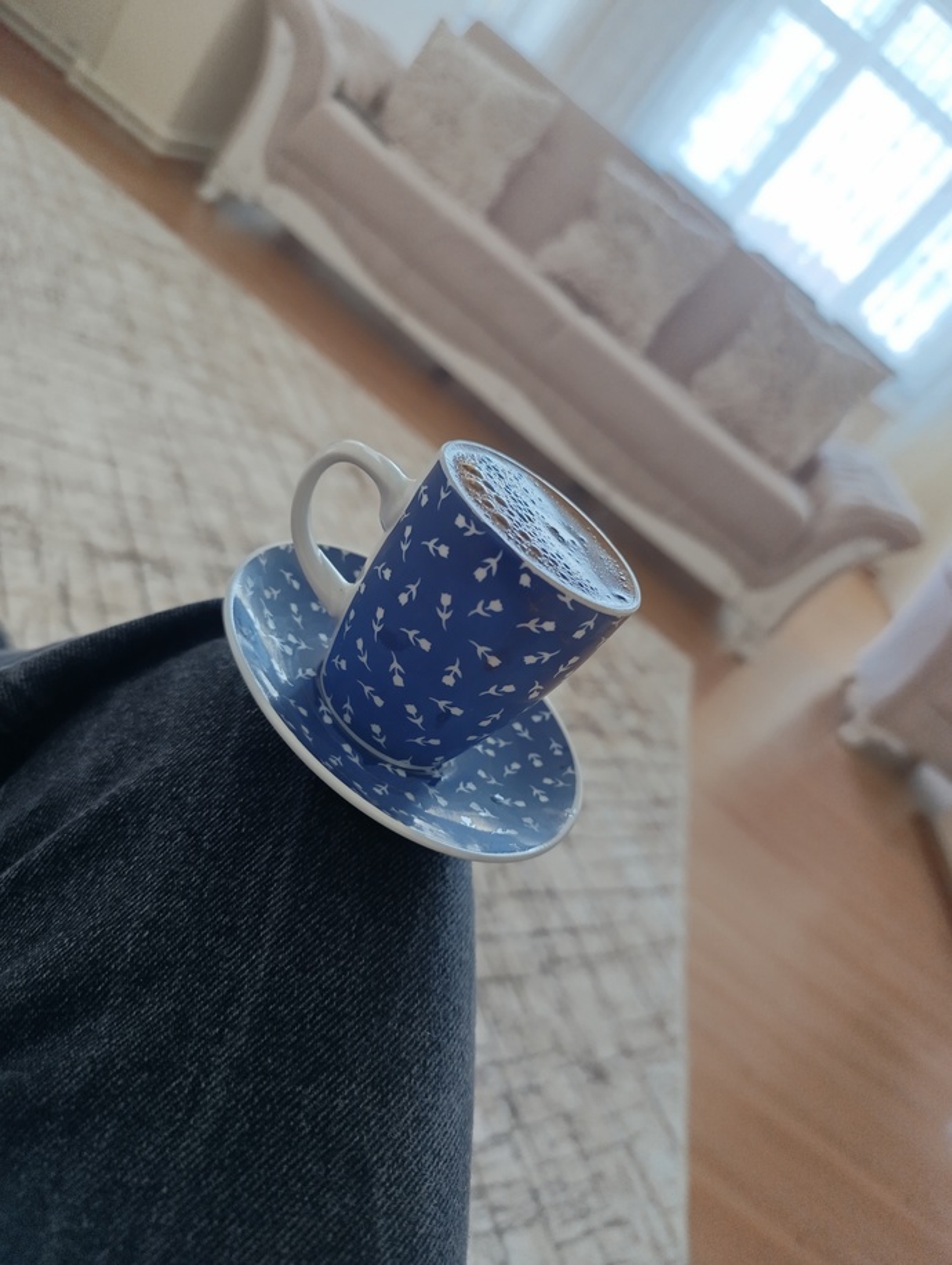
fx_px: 841
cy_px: 632
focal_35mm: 23
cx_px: 476
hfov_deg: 59.0
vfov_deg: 73.8
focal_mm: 6.14
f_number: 1.6
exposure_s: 1/100
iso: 1250
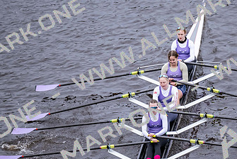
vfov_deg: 4.0
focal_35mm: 346
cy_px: 92
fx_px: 2280
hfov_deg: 5.9
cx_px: 159
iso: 2200
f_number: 2.8
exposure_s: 1/2000
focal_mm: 200
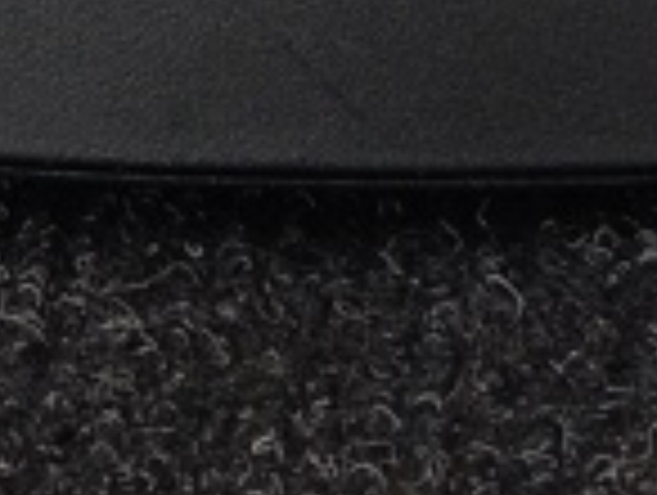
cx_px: -263
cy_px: -261
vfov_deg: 11.6
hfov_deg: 15.2
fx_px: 2319
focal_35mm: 122
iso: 256
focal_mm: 4.22
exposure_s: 1/33.3
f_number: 1.8
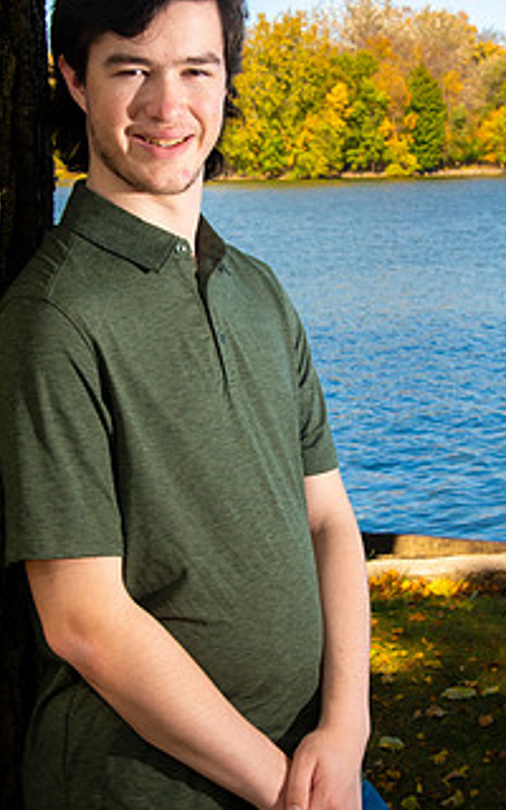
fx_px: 1831
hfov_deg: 15.7
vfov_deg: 24.9
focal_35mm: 83
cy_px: 359
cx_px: 250
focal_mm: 58
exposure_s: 1/160
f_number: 14
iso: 800
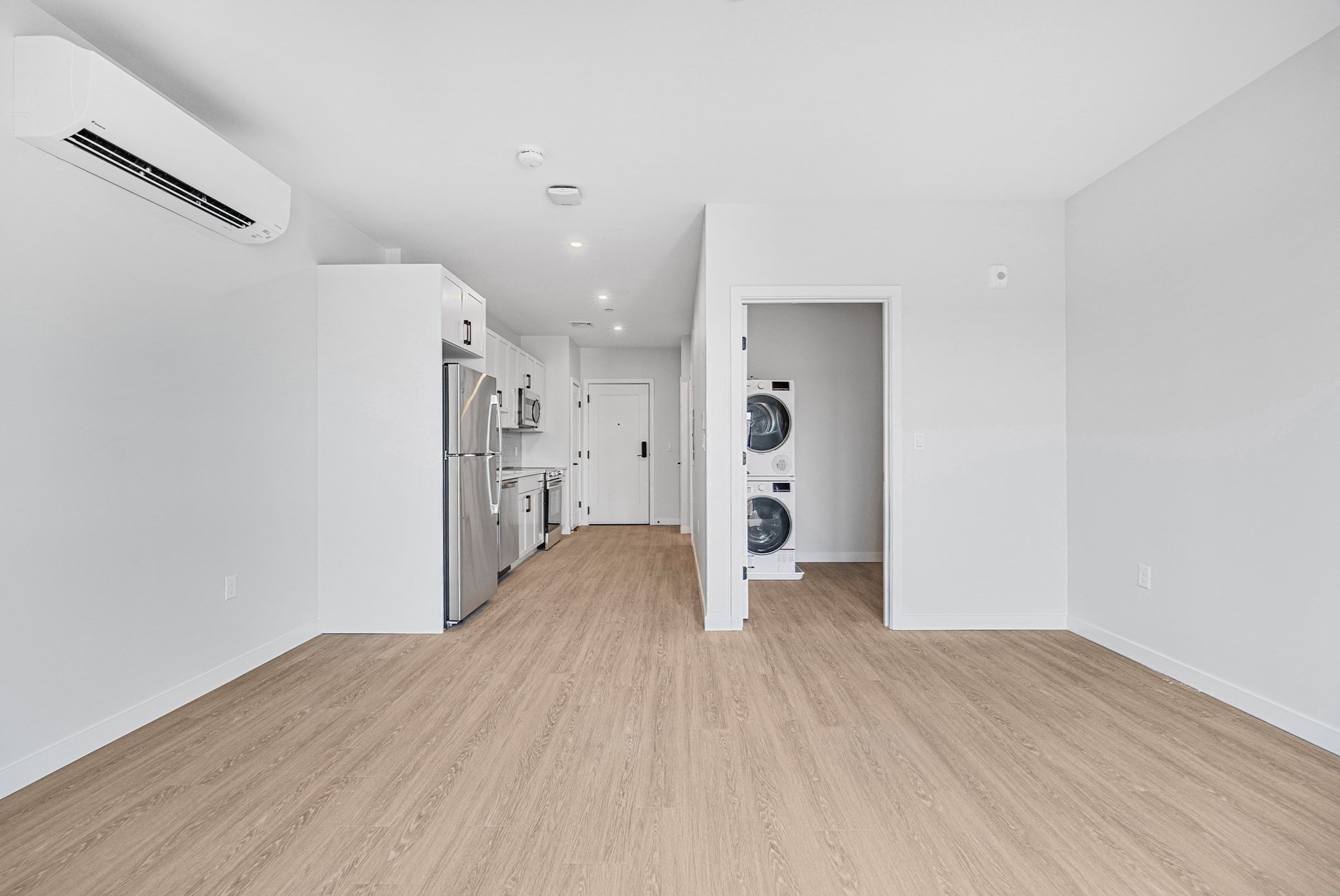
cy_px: 448
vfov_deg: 73.8
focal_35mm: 16
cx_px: 670
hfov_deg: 96.7
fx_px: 596
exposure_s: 1/6
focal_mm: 16
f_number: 8
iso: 80
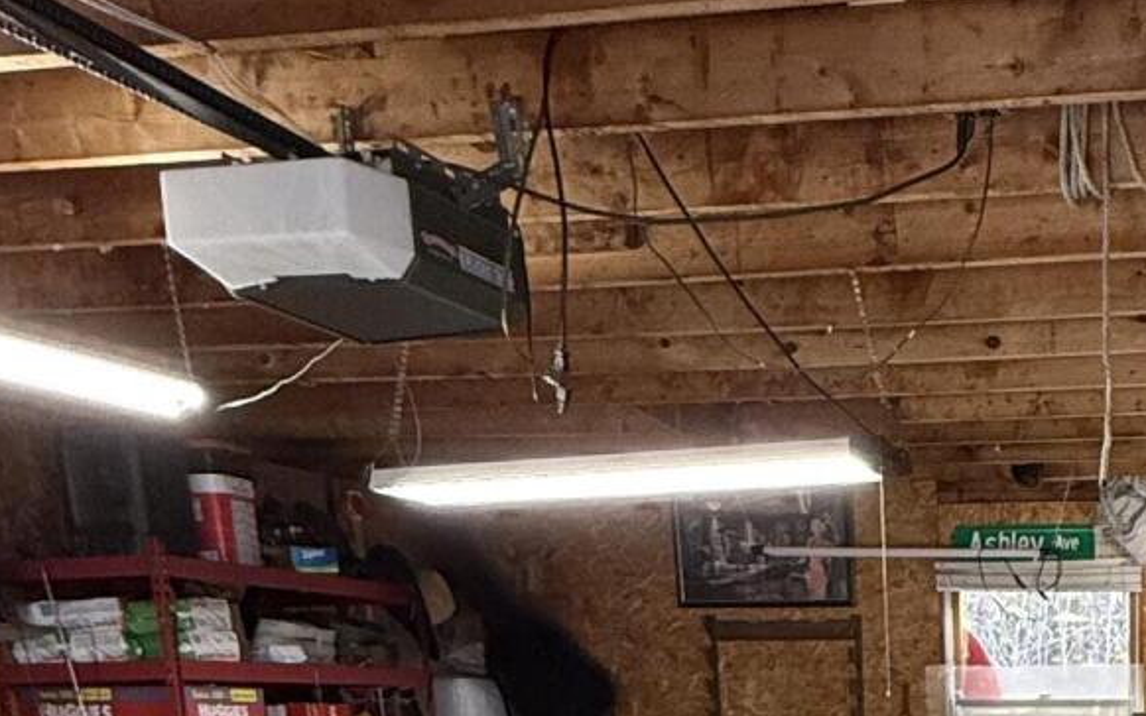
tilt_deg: -11.7
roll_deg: +0.2
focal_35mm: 51
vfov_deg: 21.3
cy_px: 1080
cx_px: 1142
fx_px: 1593
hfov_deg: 35.8
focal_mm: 2.22
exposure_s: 1/120
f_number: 2.2
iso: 320
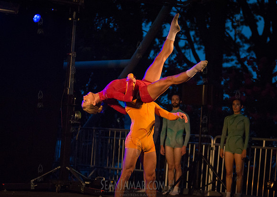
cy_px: 97
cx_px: 141
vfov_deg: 11.4
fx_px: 992
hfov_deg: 15.9
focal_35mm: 126
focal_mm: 100
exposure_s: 1/1000
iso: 3200
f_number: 2.8
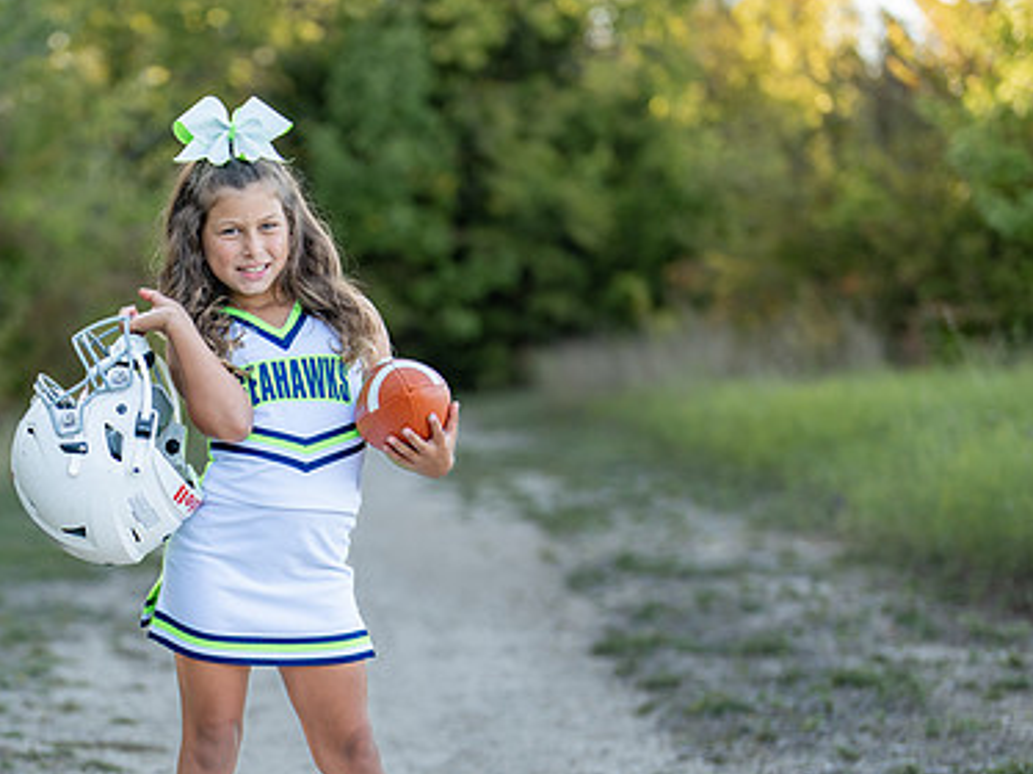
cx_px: 241
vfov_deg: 15.0
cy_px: 610
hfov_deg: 19.9
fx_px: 2923
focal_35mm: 98
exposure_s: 1/640
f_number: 1.2
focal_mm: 50
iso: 100
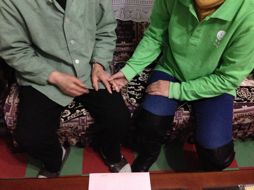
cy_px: 95
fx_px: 242
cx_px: 127
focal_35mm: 33
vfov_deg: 42.9
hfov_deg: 55.4
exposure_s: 1/15
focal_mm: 4.12
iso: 800
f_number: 2.4
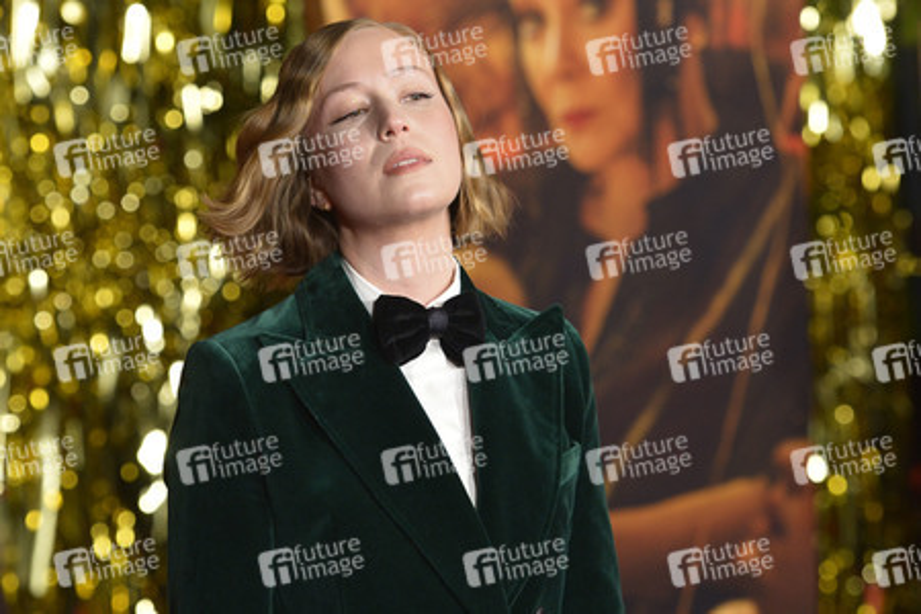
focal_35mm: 135
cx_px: 460
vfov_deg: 10.2
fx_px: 3453
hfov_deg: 15.2
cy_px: 307
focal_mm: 135
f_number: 4.5
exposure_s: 1/320
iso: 2000
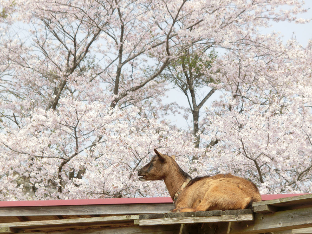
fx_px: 1424
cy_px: 117
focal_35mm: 158
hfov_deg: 12.5
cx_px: 156
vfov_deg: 9.4
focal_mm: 27.9
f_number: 5.3
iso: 80
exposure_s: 1/320
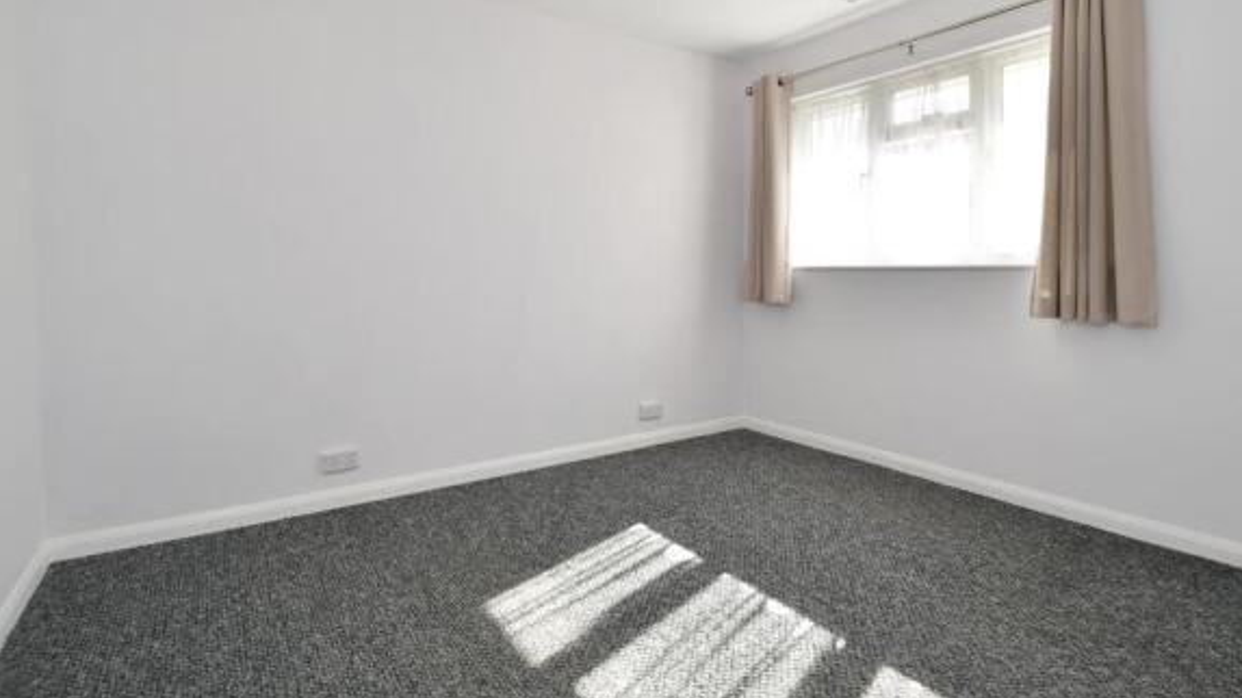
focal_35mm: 18
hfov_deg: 92.5
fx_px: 593
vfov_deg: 60.5
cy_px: 283
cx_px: 674
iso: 160
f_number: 7.1
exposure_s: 1/60
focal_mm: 10
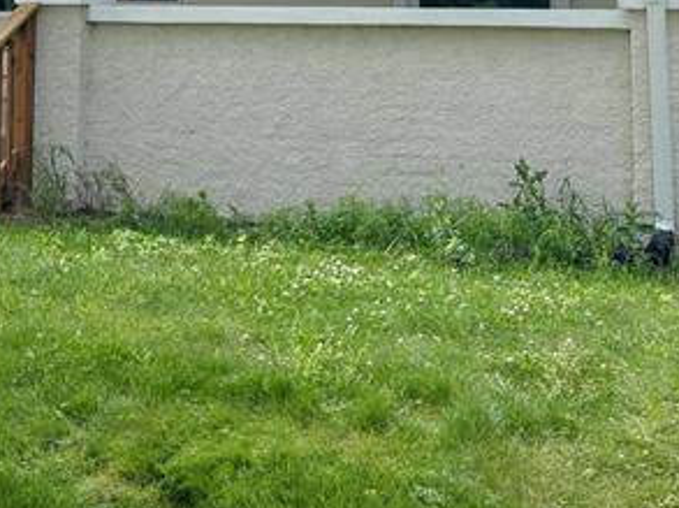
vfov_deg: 15.0
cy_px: -248
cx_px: 123
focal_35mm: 91
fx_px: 1783
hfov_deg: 21.3
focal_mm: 5.96
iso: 50
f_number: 1.6
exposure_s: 1/3311
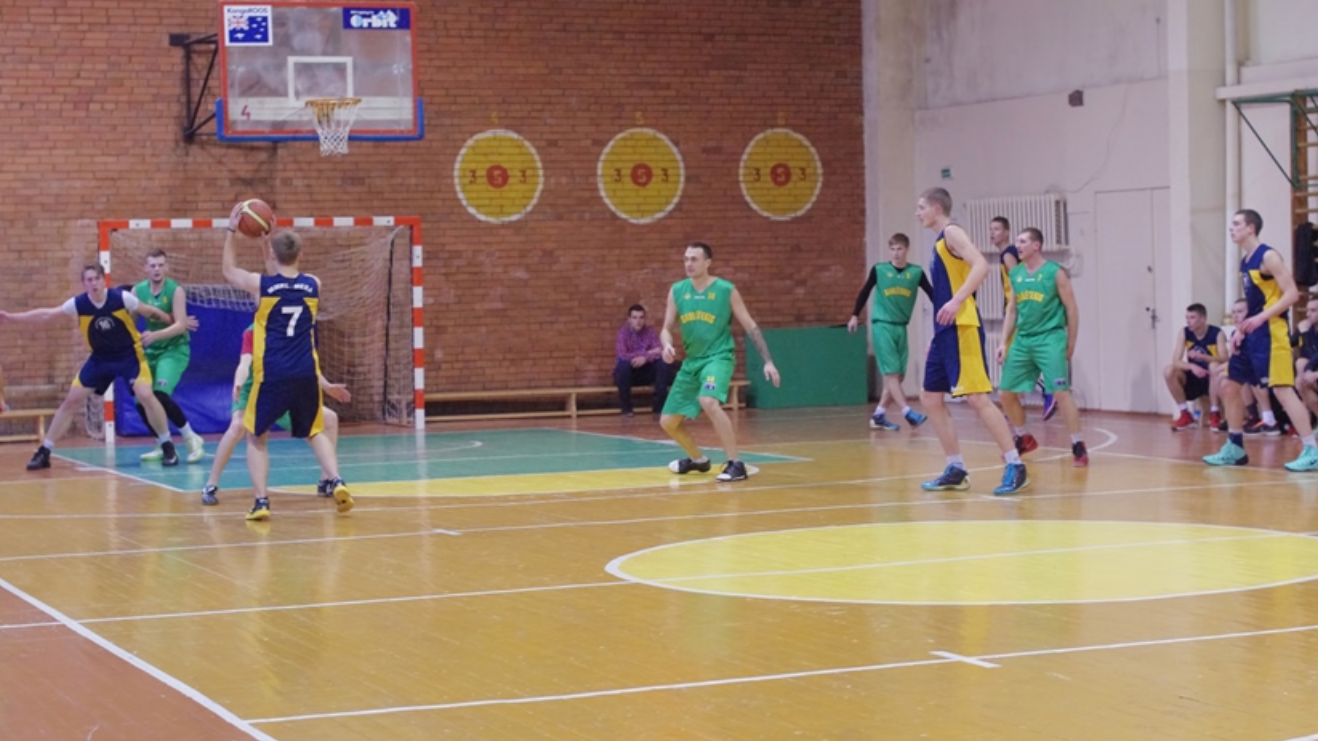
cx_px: 660
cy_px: 365
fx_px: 2761
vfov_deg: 15.3
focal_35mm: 79
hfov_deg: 26.8
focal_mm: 50
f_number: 3.2
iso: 1600
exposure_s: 1/160
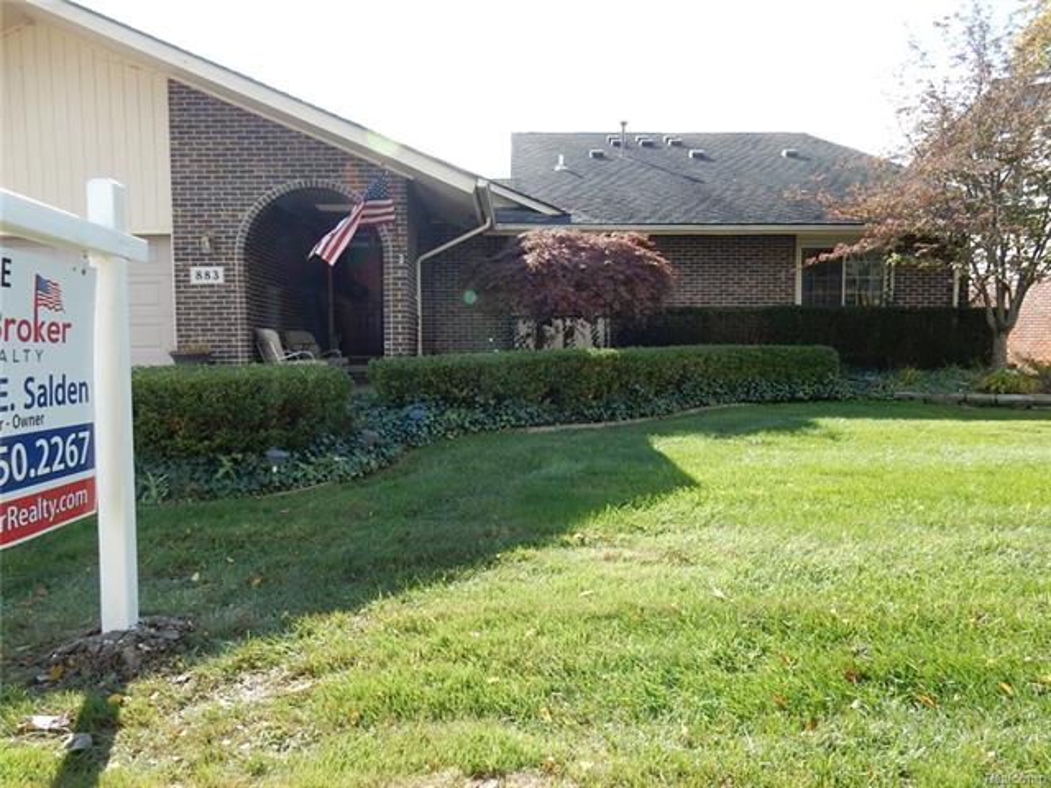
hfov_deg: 69.4
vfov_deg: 54.9
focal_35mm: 25
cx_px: 526
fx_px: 759
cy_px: 394
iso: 125
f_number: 3.7
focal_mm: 4.5
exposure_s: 1/320
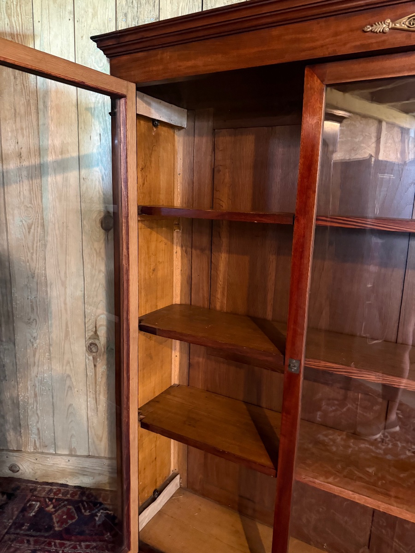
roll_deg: -2.3
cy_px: 276
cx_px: 208
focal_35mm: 24
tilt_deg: -9.3
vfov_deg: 71.6
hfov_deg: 56.8
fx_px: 384
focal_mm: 6.76
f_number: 1.78
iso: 1000
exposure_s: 1/30
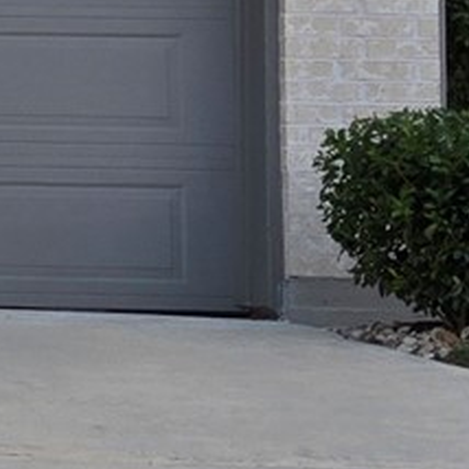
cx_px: -964
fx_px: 2989
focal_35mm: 195
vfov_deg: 8.9
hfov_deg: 7.7
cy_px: -22
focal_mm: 5.4
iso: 25
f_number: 1.8
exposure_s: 1/337
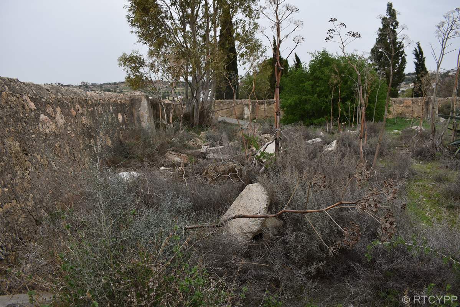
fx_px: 345
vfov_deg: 48.0
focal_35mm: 27
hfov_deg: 67.4
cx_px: 230
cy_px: 154
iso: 200
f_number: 5.6
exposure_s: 1/250
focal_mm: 18
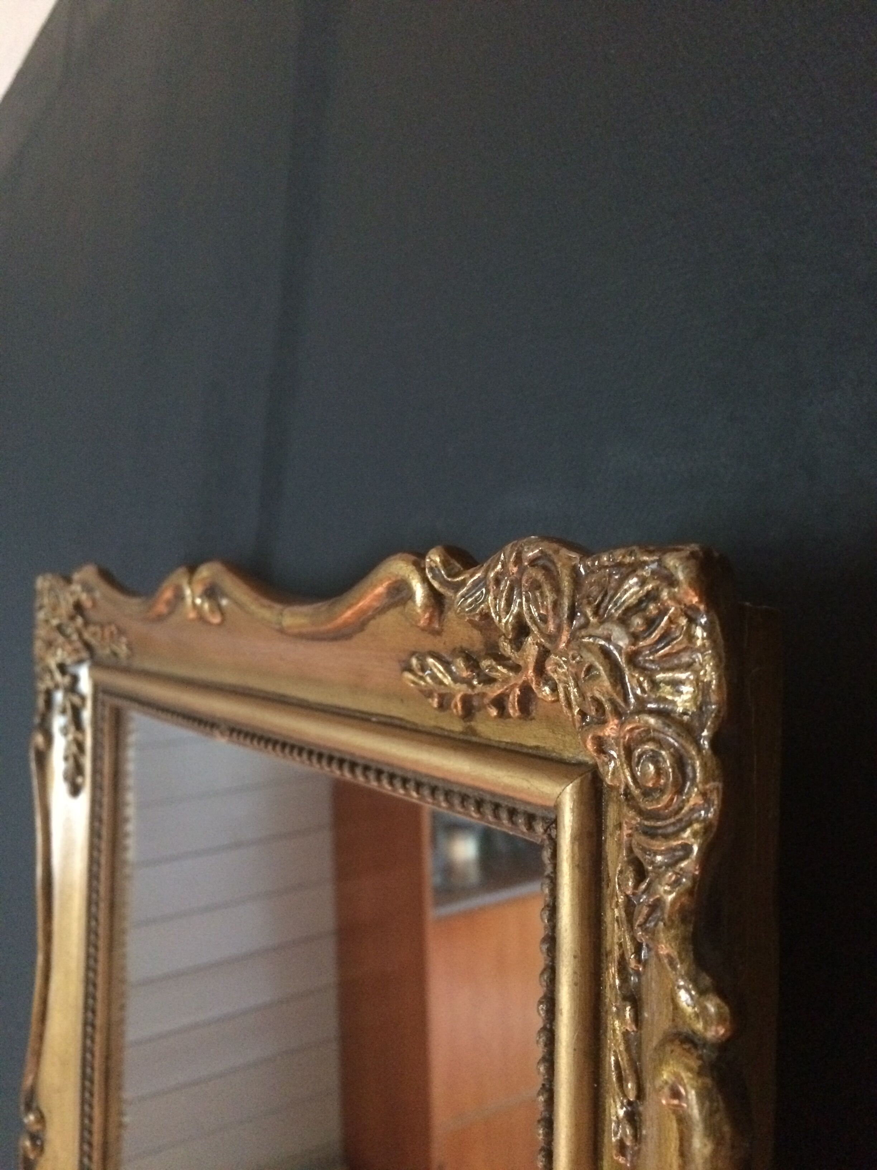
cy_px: 585
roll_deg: -2.9
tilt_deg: +1.3
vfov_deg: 61.7
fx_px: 980
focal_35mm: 29
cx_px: 438
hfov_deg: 48.2
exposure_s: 1/17
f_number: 2.2
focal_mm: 4.15
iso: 640
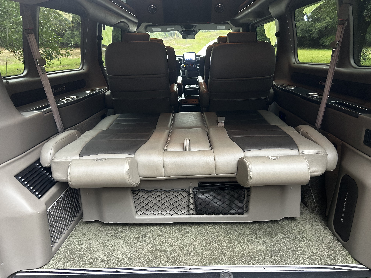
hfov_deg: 67.3
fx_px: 279
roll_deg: +0.4
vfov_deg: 53.1
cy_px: 139
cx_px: 186
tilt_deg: -18.5
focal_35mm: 26
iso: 200
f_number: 1.5
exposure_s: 1/60
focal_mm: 5.7
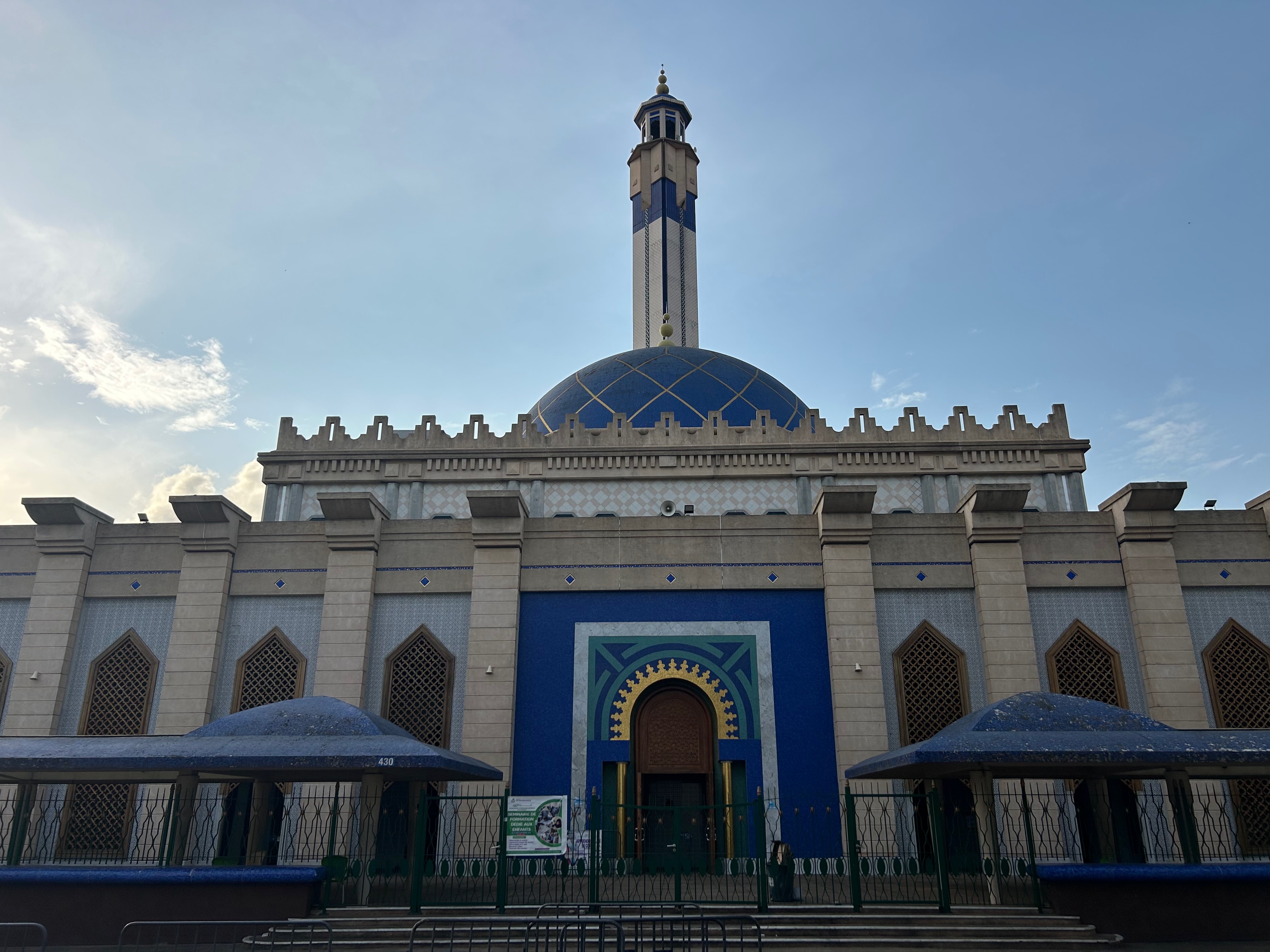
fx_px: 954
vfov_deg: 53.1
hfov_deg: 67.3
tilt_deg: +19.2
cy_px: 476
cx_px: 635
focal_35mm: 26
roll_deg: +0.6
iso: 50
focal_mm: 5.7
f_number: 1.5
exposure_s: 1/4831
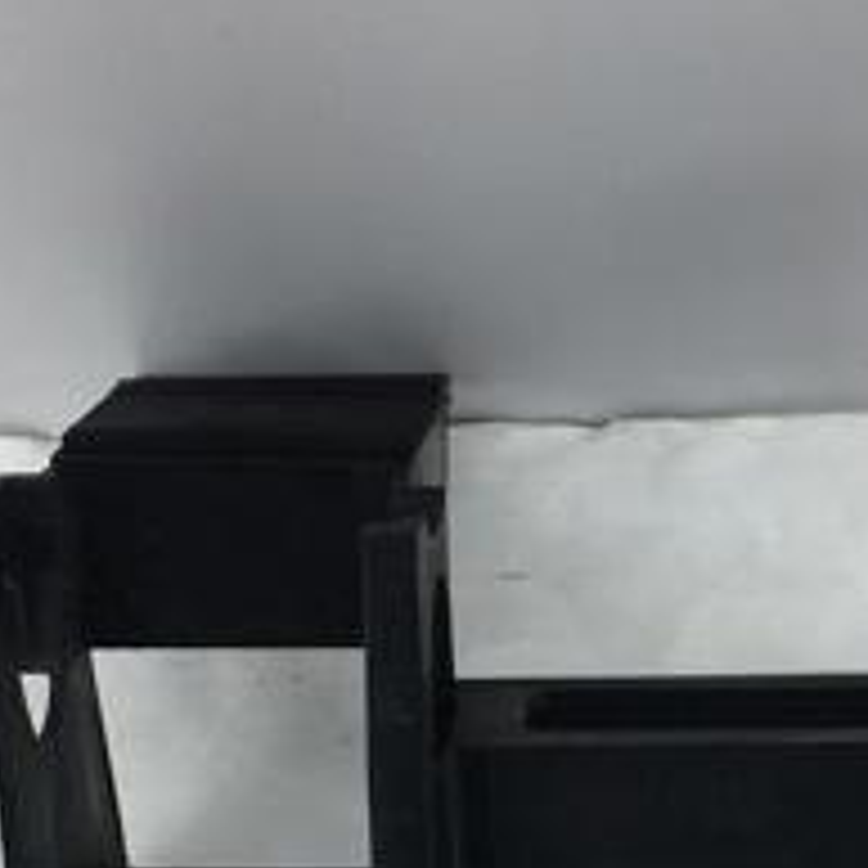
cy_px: 769
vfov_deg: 20.0
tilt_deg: -65.6
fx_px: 2411
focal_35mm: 85
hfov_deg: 20.3
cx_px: 639
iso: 25
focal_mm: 4.15
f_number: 2.2
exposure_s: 1/142
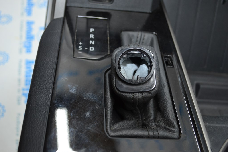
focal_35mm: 39
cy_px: 76
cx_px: 114
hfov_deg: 49.5
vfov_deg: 34.2
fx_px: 247
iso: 400
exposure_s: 1/80
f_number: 4.2
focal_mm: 26
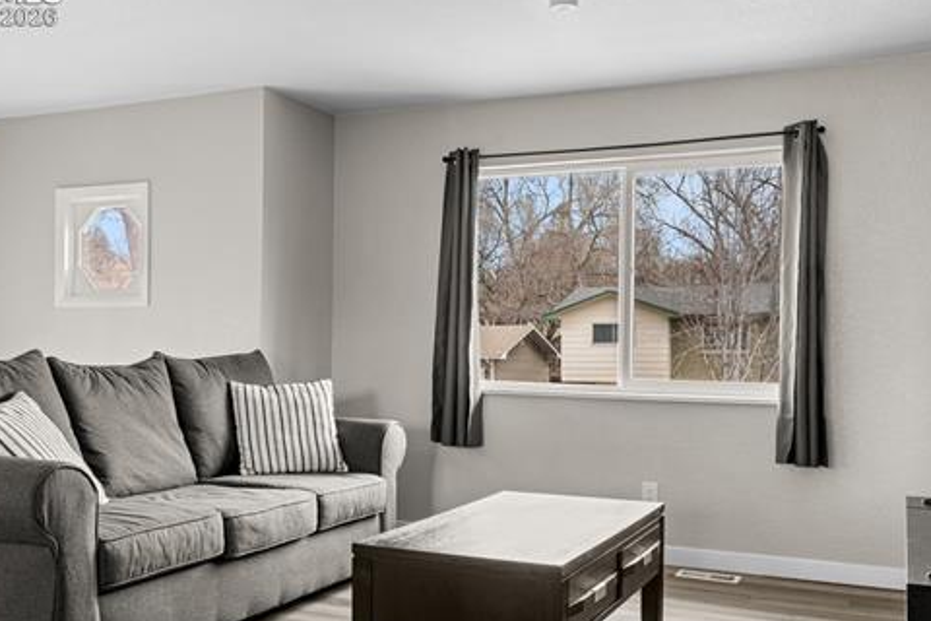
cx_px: 440
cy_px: 373
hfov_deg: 53.1
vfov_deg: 36.7
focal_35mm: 36
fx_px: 931
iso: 100
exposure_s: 1/2
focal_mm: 18
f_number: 8
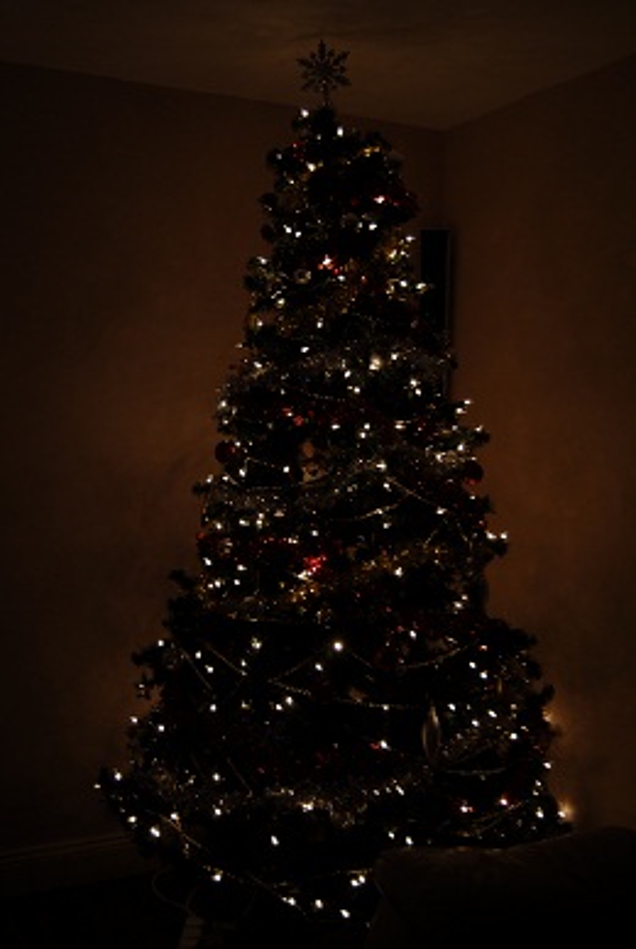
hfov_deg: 34.3
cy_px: 474
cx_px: 318
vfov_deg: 49.5
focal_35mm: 39
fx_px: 1030
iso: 125
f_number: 4
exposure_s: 1/10
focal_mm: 26
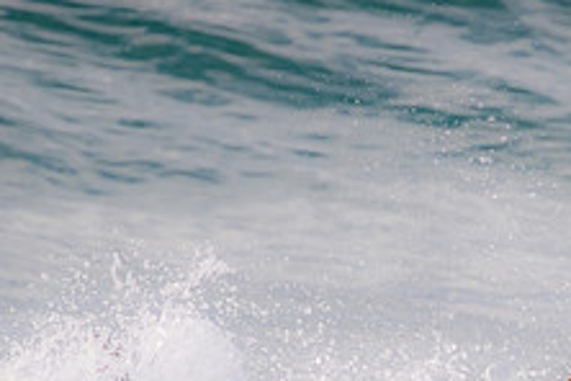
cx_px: 561
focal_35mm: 2091
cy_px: 490
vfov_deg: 0.7
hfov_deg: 1.0
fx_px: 33163
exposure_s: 1/400
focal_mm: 800
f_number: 11
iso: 640
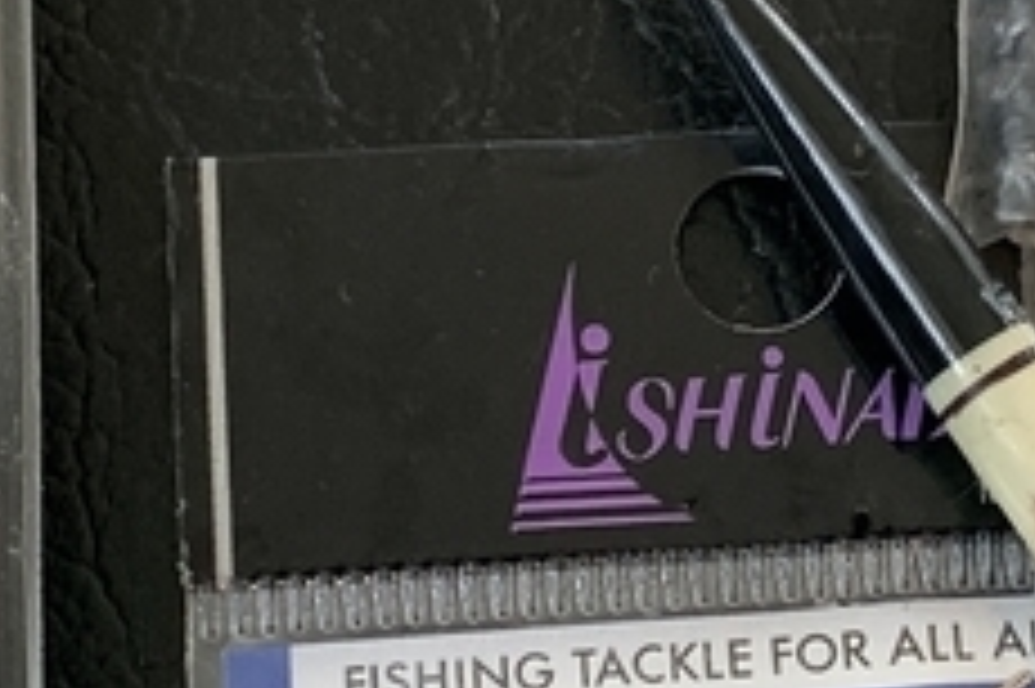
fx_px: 4051
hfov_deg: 14.5
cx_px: 702
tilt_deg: -70.4
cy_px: 391
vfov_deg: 9.7
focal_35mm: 141
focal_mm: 4.25
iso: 100
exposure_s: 1/72
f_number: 1.8
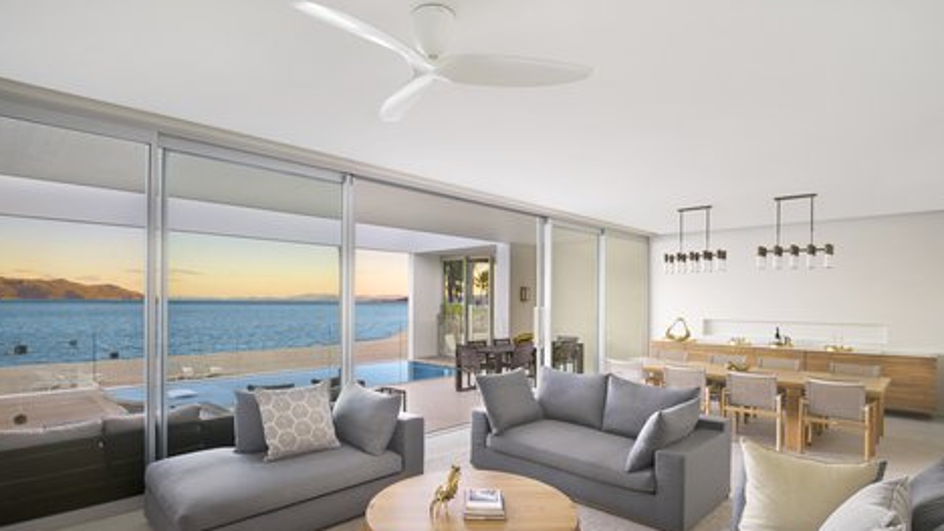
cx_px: 472
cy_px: 331
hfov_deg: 89.6
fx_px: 475
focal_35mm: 19
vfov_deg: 57.6
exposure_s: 1.3
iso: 100
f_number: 10
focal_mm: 21
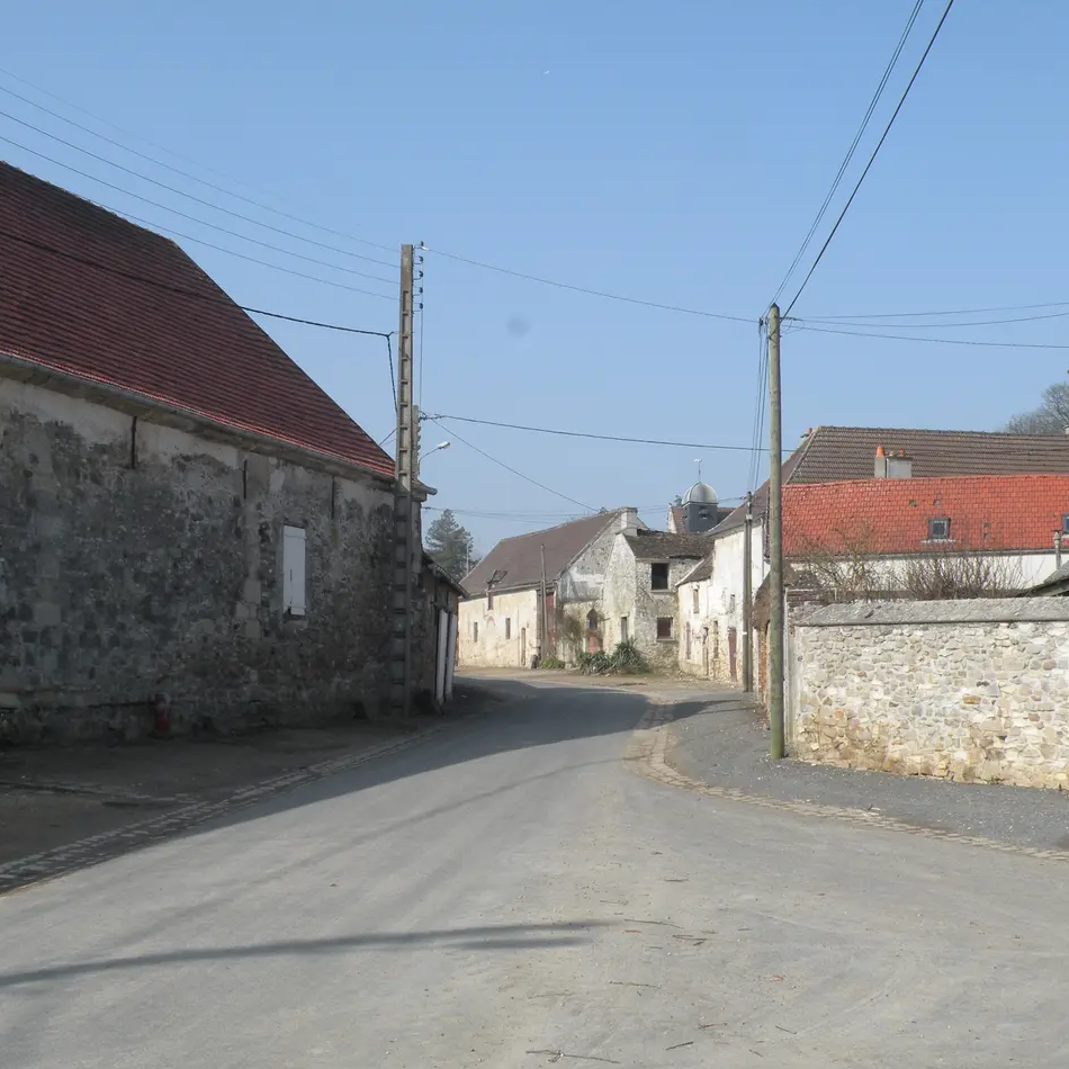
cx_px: 640
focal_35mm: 50
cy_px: 538
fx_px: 1747
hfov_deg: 33.9
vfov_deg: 34.0
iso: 64
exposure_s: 1/250
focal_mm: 7.4
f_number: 6.3
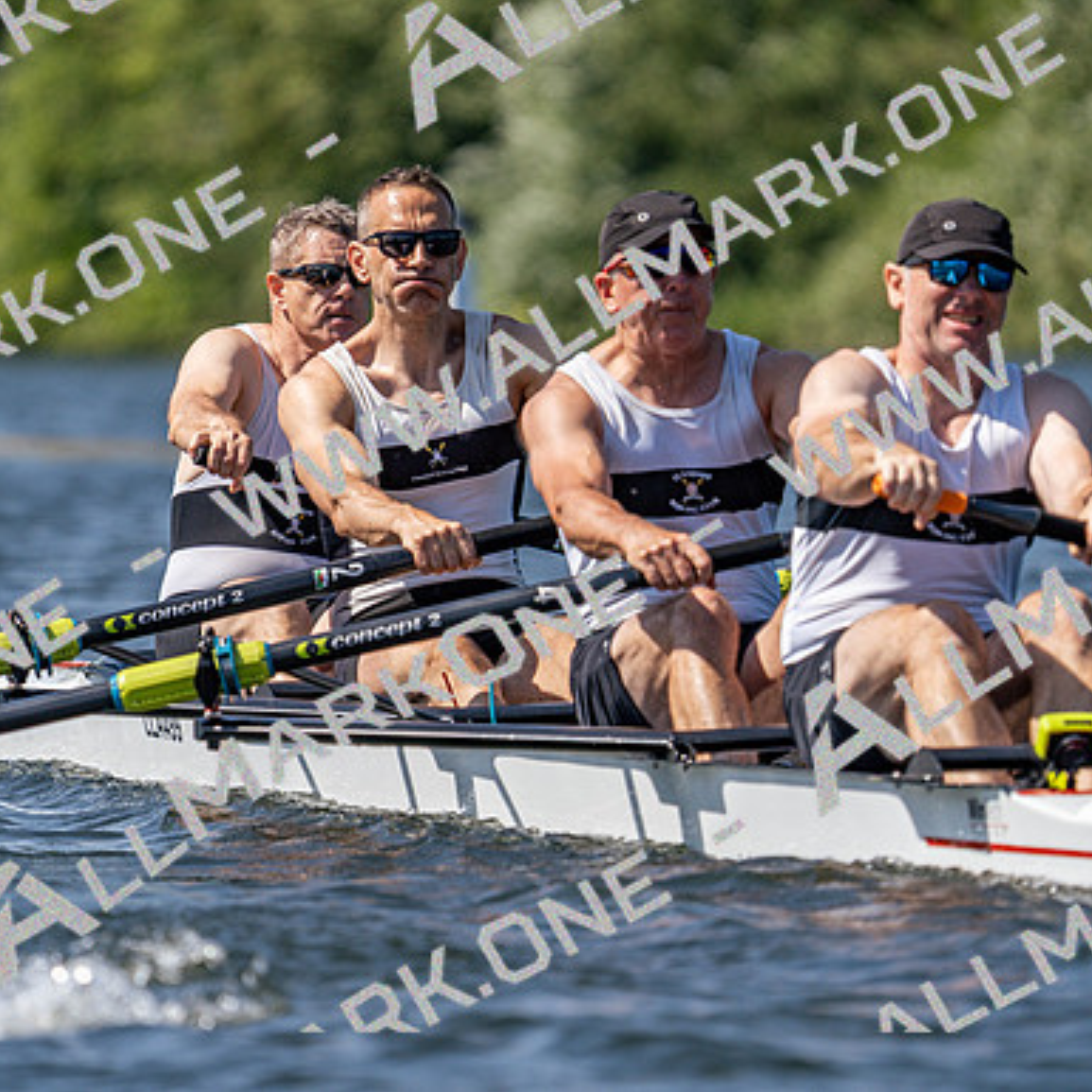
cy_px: 546
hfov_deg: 3.2
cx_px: 562
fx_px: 19808
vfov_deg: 3.2
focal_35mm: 555
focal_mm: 433
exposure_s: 1/2000
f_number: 6.3
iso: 250
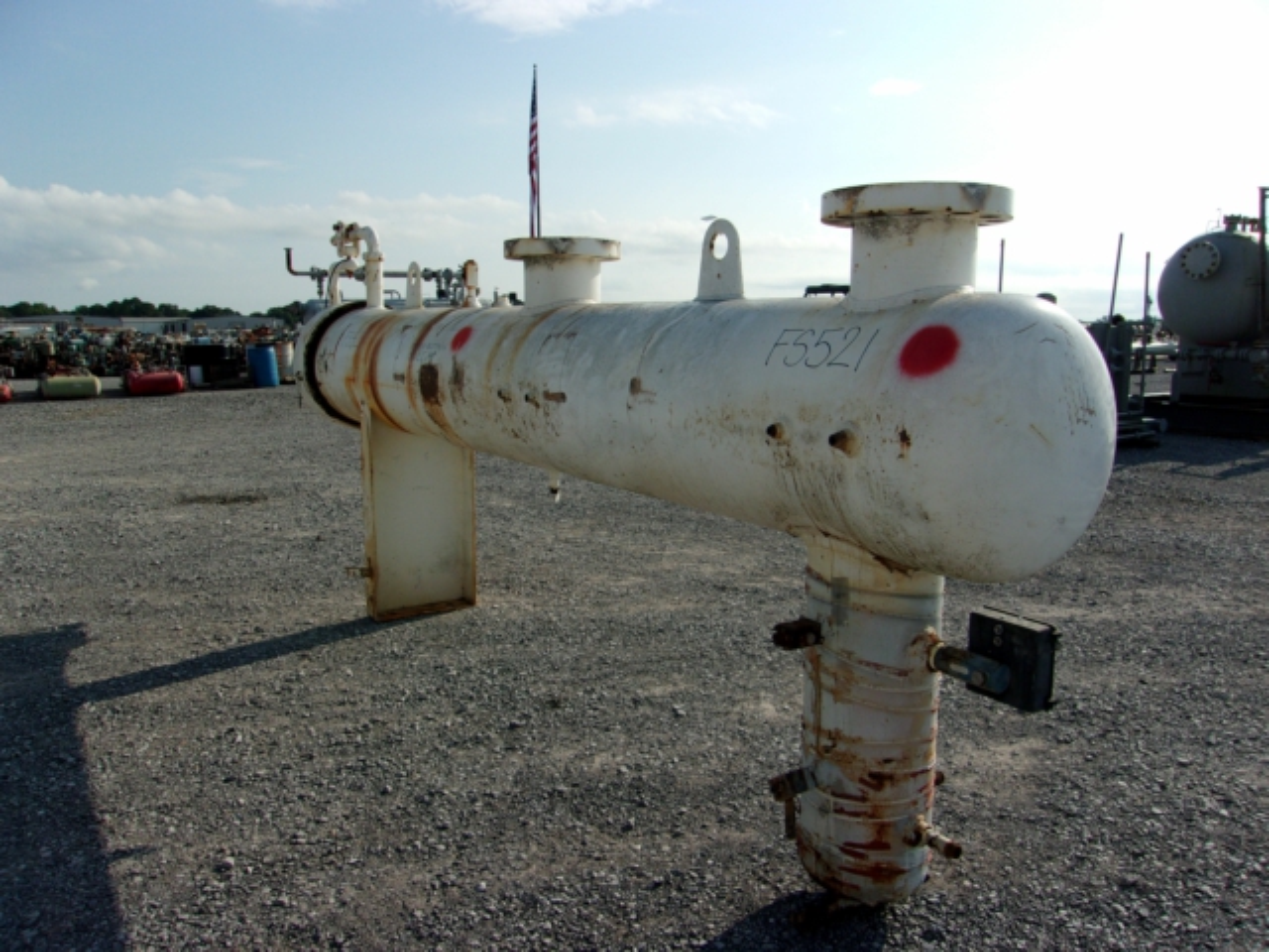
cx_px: 634
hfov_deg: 65.3
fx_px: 990
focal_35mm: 27
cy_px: 476
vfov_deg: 51.4
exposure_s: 1/170
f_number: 10.4
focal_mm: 4.9
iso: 80
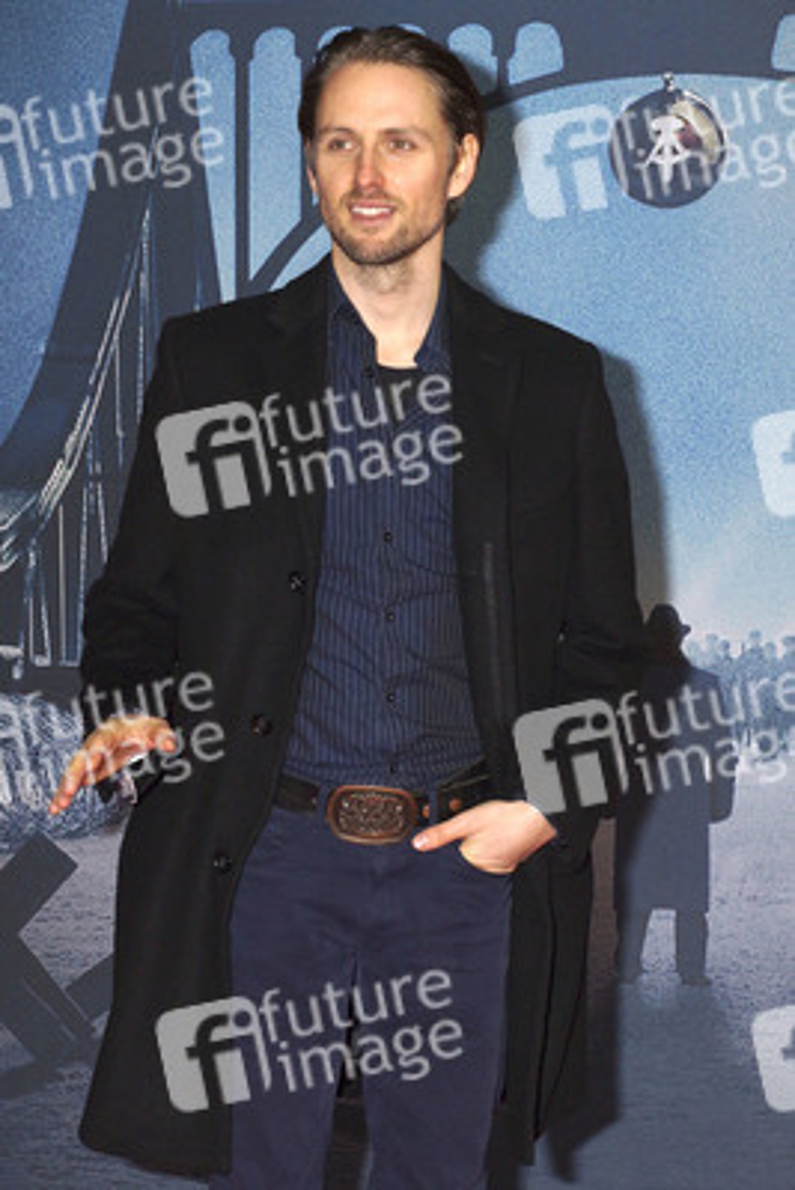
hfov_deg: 13.1
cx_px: 398
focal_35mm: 105
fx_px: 3475
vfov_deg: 19.4
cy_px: 595
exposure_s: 1/400
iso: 800
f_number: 5.6
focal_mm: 50
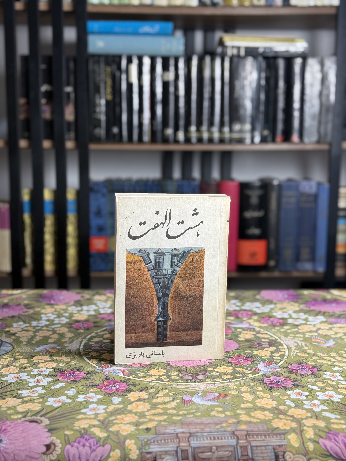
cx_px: 173
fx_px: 640
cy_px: 230
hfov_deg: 30.3
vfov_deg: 39.7
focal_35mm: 48
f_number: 1.78
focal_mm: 6.76
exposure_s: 1/100
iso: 100
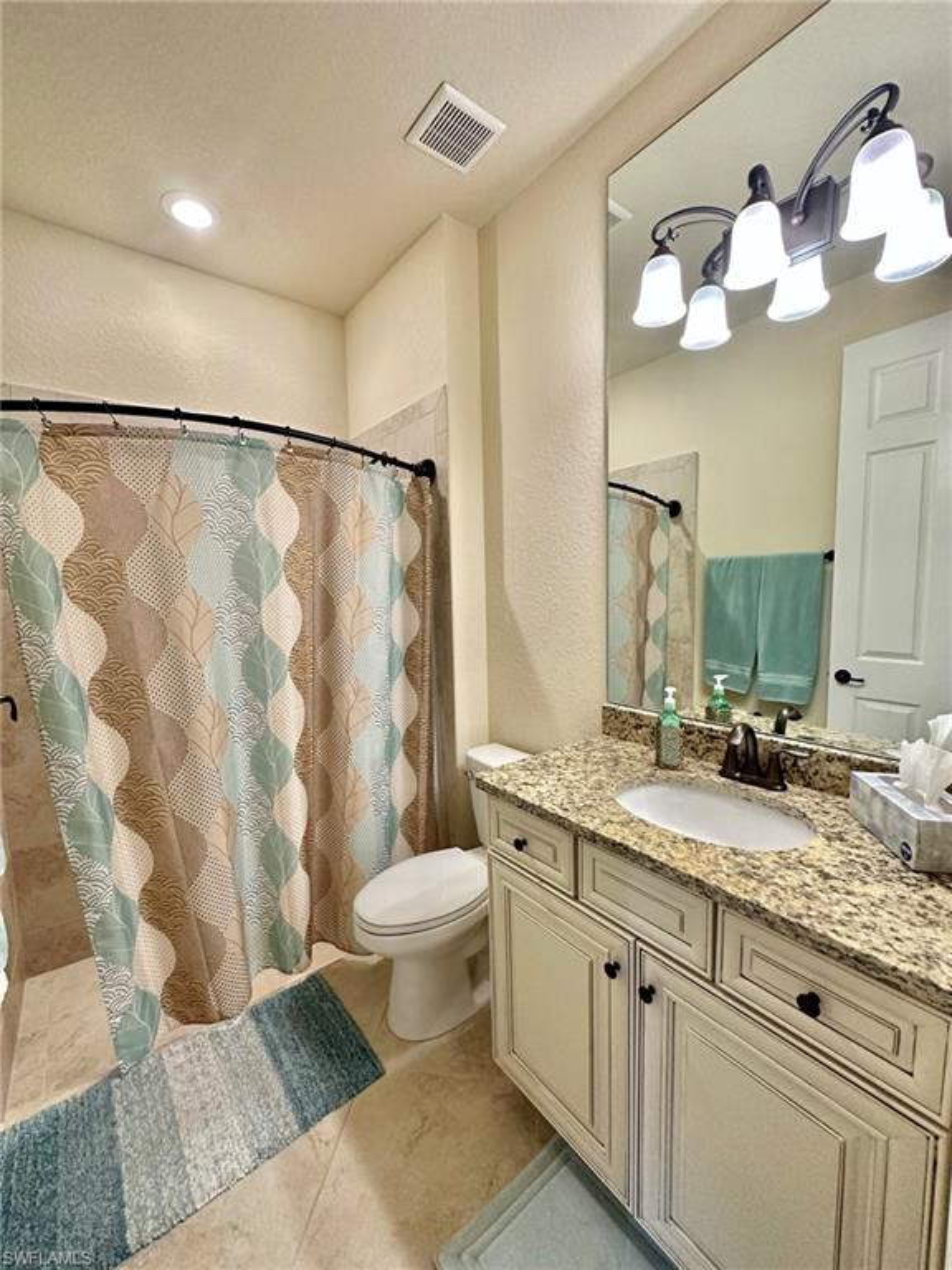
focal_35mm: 14
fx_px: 513
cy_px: 635
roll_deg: +0.9
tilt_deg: -6.3
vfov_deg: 102.1
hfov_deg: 85.7
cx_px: 476
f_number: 2.2
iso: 320
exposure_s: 1/120
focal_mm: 2.22
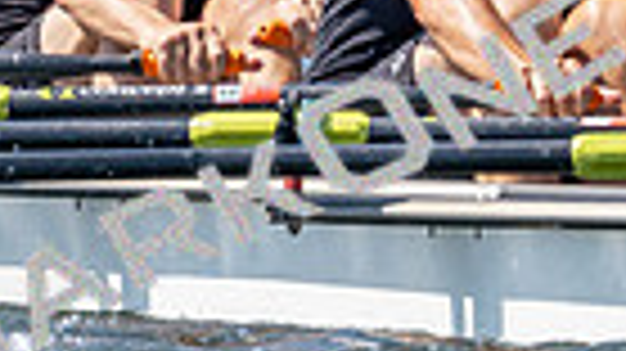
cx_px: 491
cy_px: -29
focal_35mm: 2615
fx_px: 43381
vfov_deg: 0.5
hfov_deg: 0.8
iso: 400
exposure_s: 1/2000
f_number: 6.3
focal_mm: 600
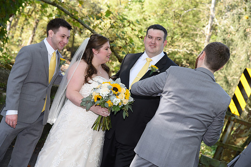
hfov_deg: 26.0
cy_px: 84
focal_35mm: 78
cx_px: 126
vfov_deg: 17.5
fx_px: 544
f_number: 5.6
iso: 640
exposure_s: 1/200
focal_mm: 78
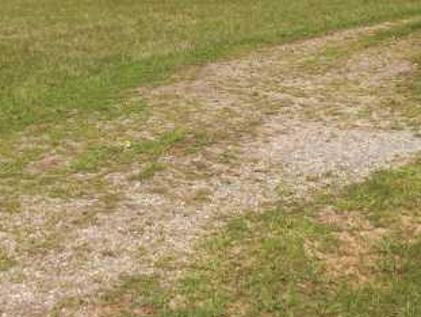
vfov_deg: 19.5
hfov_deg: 26.3
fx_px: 901
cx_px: 196
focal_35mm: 74
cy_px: 22
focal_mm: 6.3
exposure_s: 1/640
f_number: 2.8
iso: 50
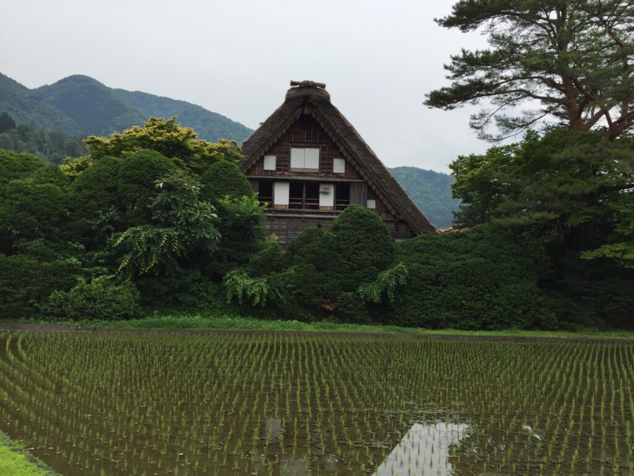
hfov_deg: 61.7
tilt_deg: +1.2
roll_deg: -3.6
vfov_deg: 48.2
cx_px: 317
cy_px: 238
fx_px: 531
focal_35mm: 29
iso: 32
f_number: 2.2
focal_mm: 4.15
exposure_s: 1/1130
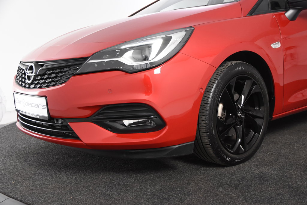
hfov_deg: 46.4
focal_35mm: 42
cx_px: 154
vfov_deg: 31.9
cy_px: 102
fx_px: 358
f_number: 4.5
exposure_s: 1/80
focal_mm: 28
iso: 1600
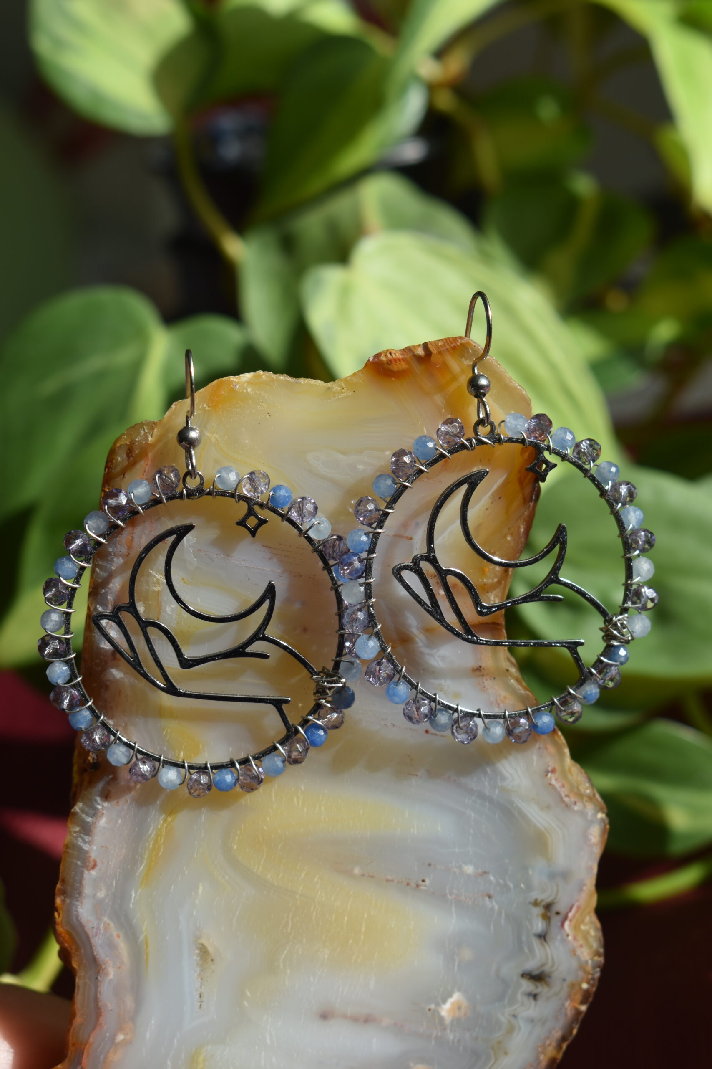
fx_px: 1869
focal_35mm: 63
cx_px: 356
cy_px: 534
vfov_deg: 31.9
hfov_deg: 21.6
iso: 100
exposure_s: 1/250
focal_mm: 42
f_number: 8
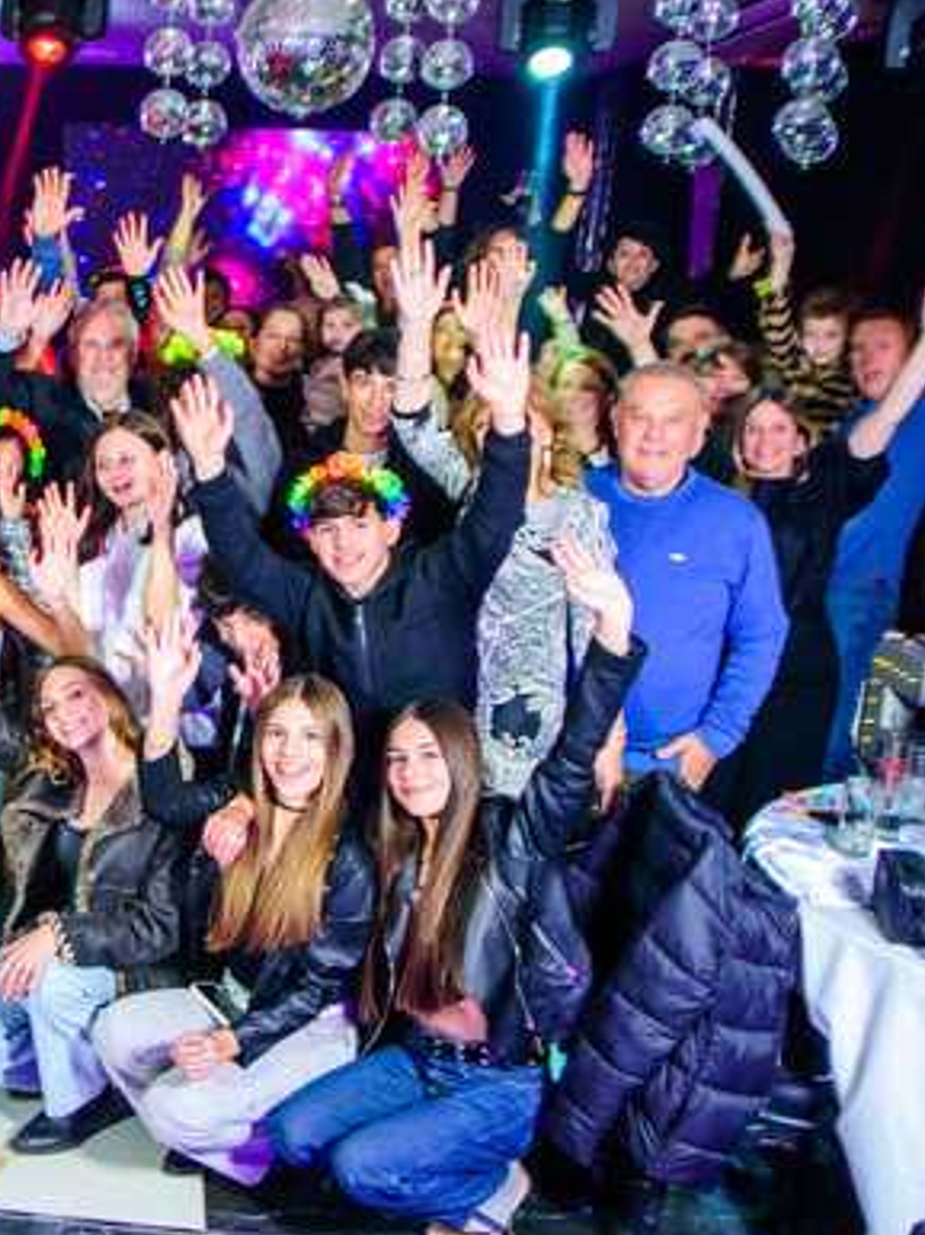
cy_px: 583
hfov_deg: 30.0
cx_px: -106
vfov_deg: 43.9
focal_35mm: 43
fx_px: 1534
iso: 2500
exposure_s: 1/60
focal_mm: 17
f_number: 3.2
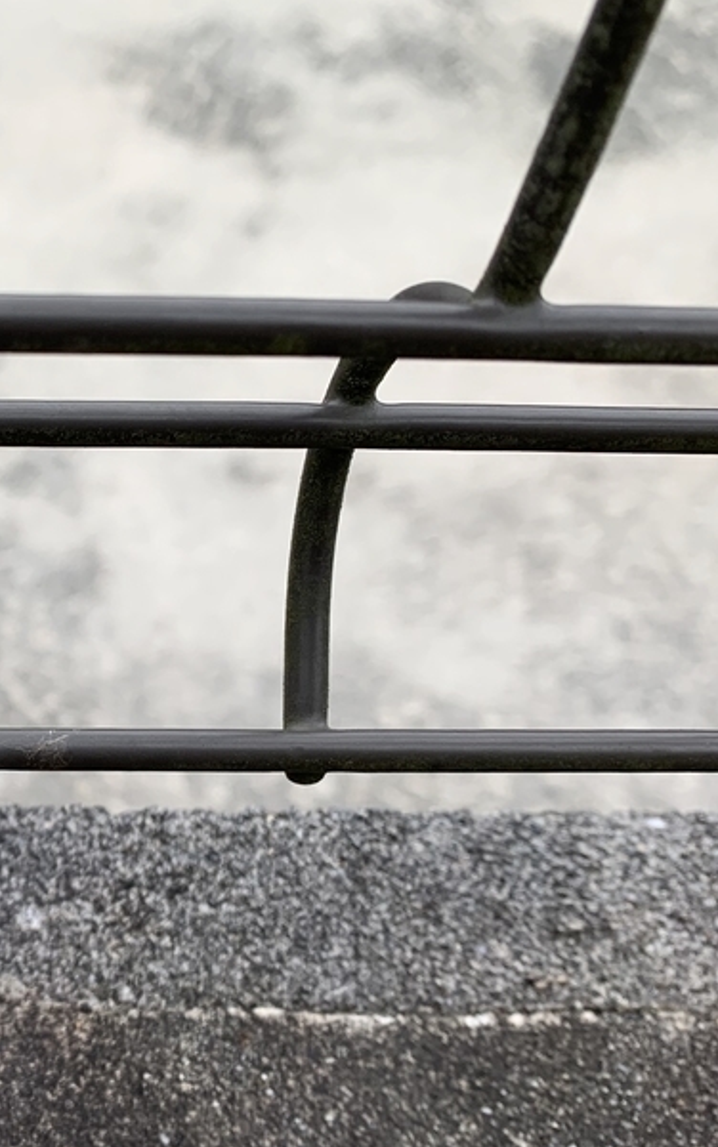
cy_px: 718
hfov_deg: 21.7
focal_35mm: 55
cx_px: -160
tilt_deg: -52.5
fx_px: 1721
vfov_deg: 36.7
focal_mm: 4.25
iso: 40
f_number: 1.8
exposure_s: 1/121
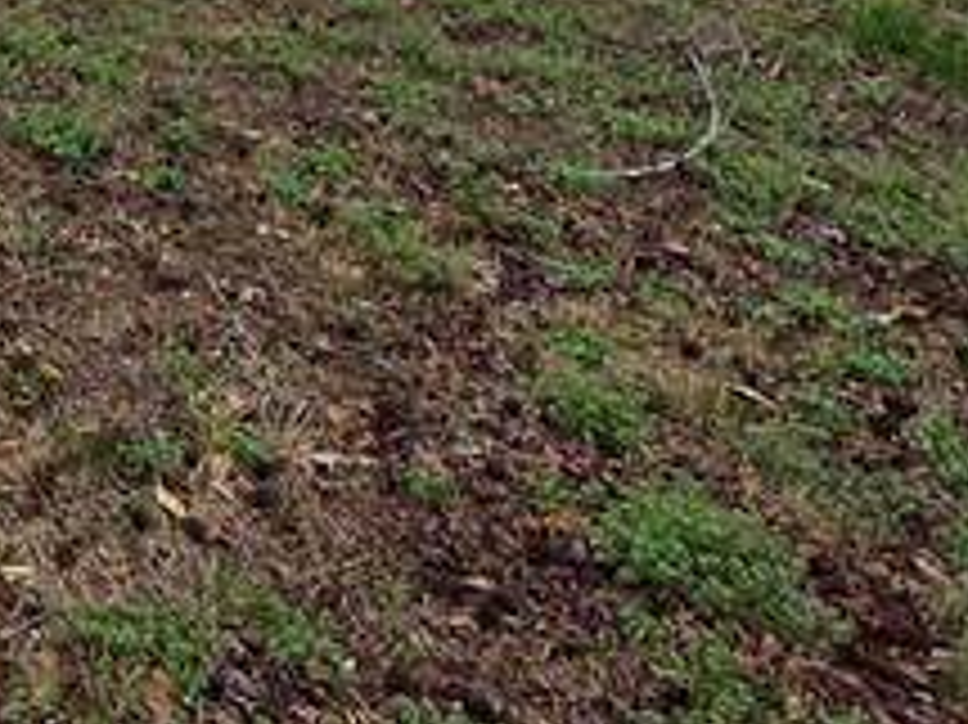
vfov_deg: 18.0
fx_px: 1733
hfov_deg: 23.8
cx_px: -536
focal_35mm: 62
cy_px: -639
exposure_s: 1/566
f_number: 1.9
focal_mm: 2.2
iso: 40
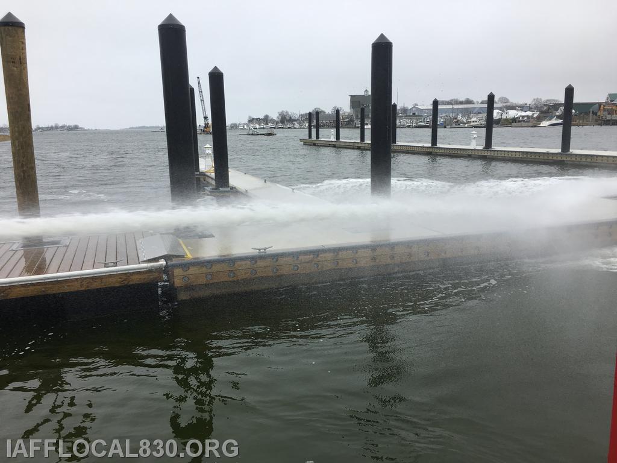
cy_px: 232
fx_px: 517
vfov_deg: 48.2
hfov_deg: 61.7
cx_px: 308
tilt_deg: -10.8
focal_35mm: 29
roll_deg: +0.2
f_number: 2.2
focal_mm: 4.15
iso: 25
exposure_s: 1/845
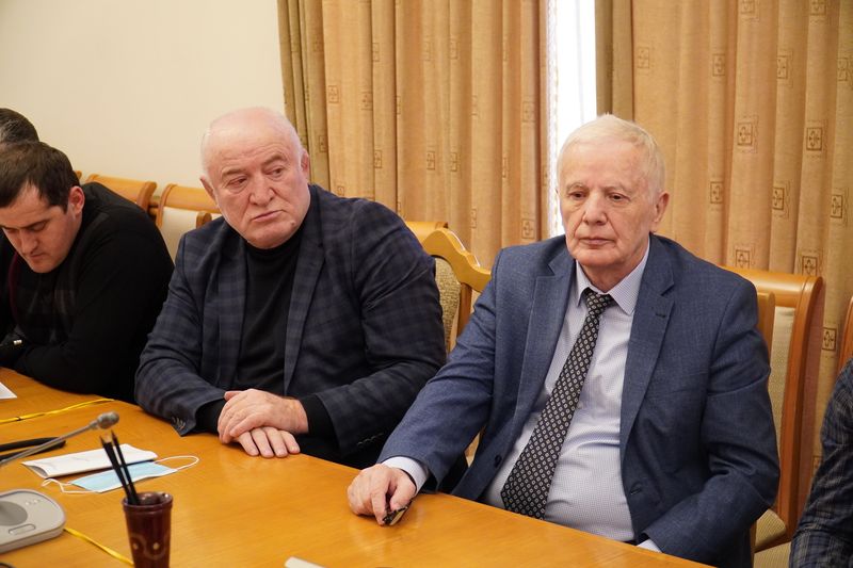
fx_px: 1528
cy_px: 284
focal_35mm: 64
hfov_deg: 31.2
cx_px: 426
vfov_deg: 21.1
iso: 2500
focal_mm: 43
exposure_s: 1/80
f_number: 4
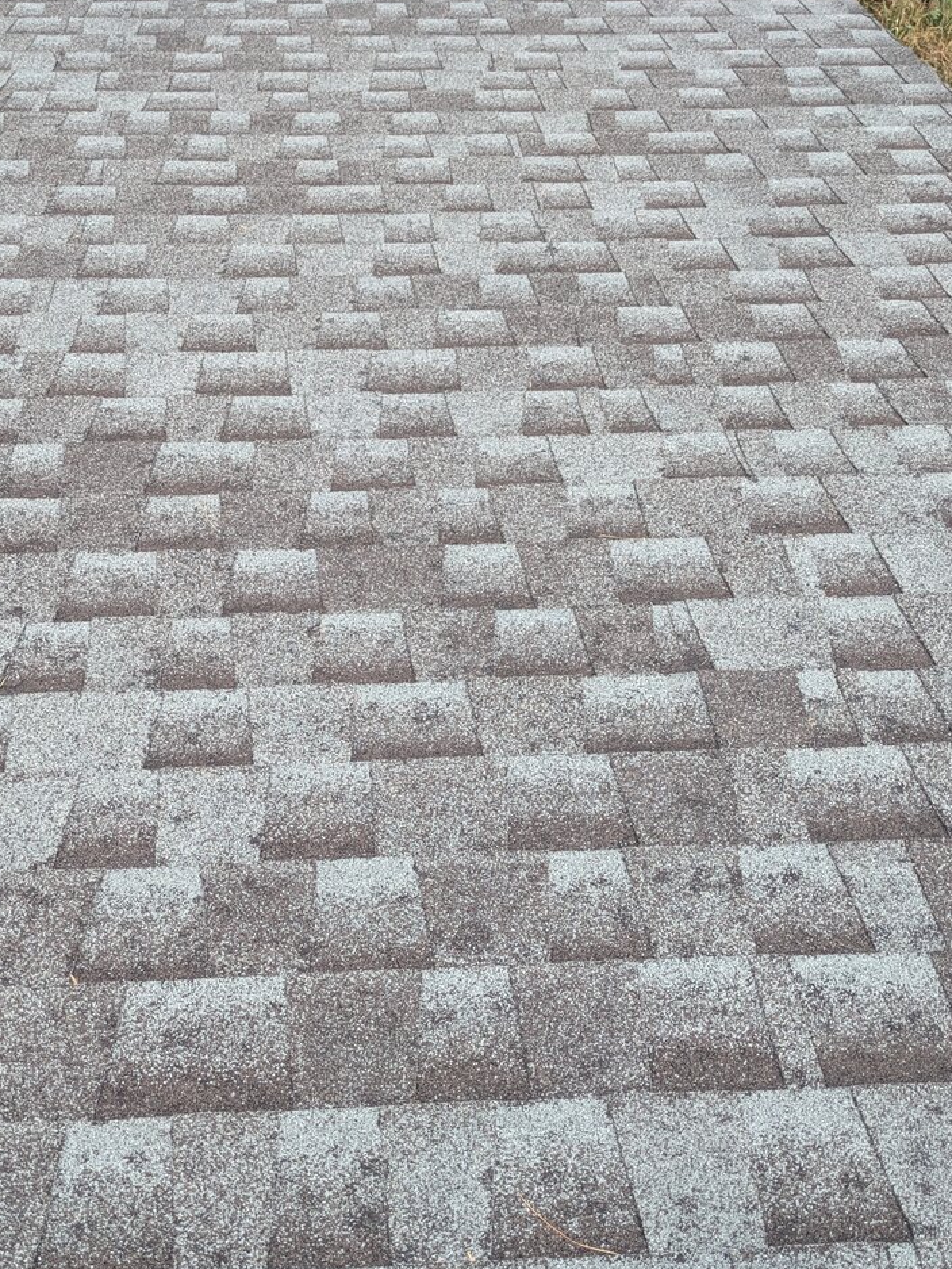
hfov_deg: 36.0
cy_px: 693
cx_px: 458
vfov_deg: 46.7
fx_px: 1466
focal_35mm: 40
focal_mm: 5.43
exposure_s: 1/319
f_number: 1.89
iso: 63
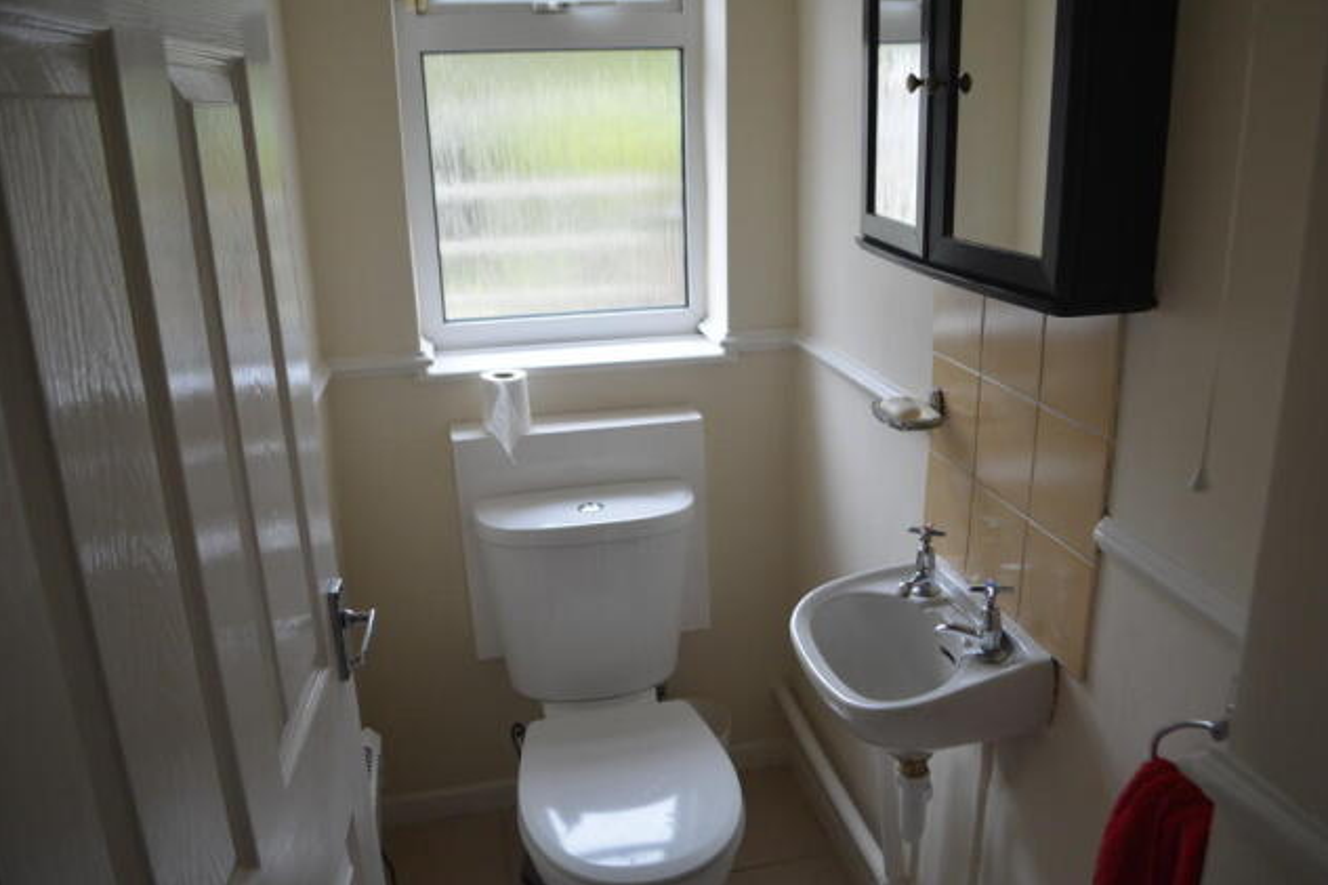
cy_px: 440
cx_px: 680
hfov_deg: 65.5
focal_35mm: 28
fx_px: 1033
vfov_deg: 46.4
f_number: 4
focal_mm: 18
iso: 500
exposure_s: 1/60
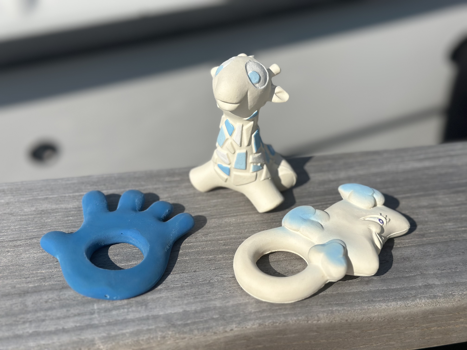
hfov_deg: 39.7
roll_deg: -3.9
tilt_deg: -36.5
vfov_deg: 30.3
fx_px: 648
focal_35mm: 48
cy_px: 175
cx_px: 234
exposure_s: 1/13699
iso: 100
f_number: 1.78
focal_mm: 6.86
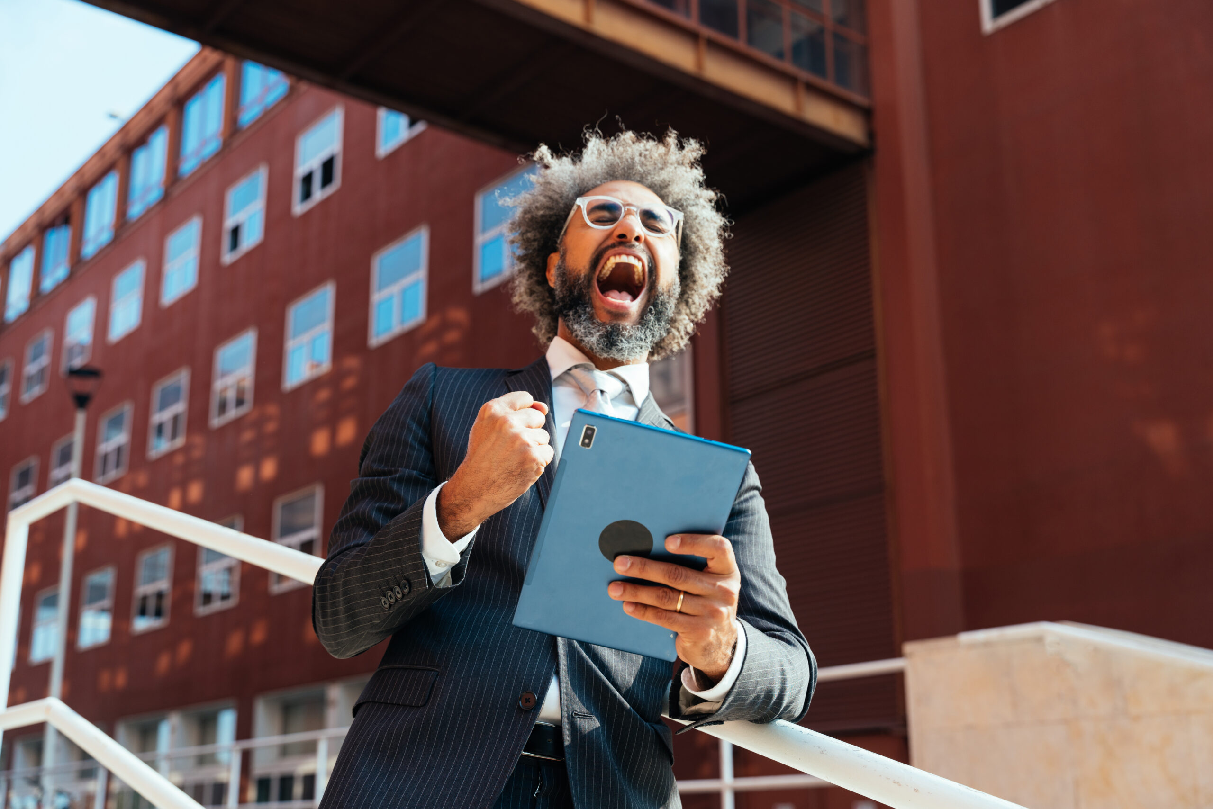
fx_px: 1419
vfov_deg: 31.8
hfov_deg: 46.3
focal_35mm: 42
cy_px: 404
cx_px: 606
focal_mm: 42.1
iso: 160
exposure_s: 1/640
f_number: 4
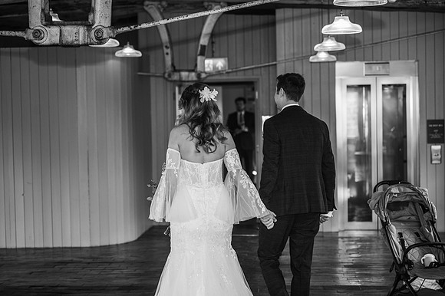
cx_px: 222
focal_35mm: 70
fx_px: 865
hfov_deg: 28.9
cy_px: 148
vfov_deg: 19.4
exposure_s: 1/200
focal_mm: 70
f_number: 2.8
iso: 640
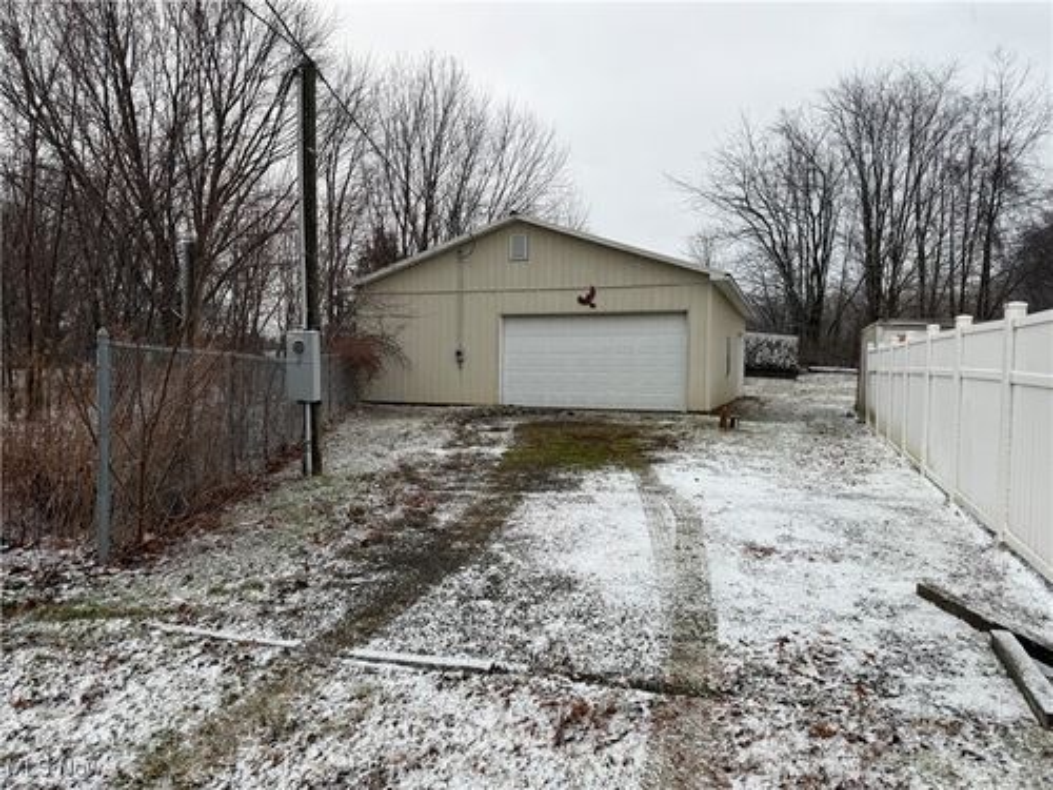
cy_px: 395
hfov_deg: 71.6
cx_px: 526
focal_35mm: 24
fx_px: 730
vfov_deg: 56.8
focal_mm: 6.76
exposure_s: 1/204
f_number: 1.78
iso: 64
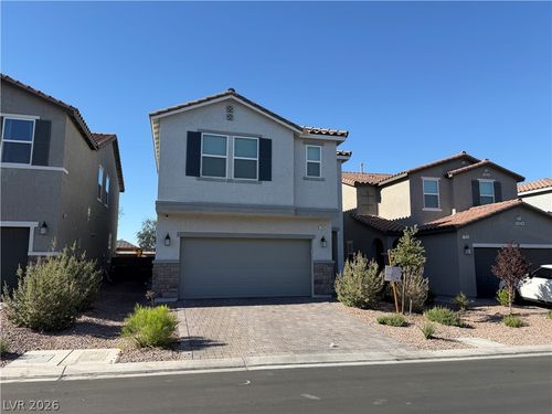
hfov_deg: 71.6
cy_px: 207
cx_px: 276
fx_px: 383
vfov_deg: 56.8
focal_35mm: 24
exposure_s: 1/2907
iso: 80
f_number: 1.78
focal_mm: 6.76
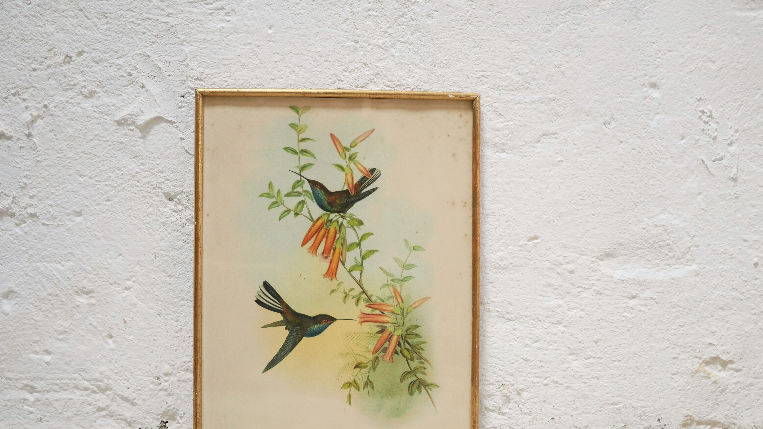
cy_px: 282
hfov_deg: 46.4
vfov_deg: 27.0
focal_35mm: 44
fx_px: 890
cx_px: 384
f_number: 1.7
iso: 500
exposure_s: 1/60
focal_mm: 20
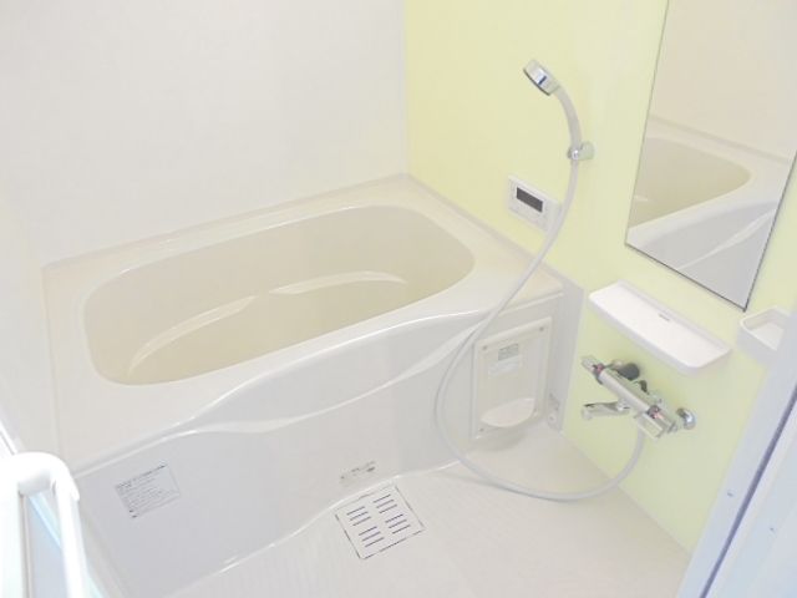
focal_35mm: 26
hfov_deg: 67.3
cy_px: 299
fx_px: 599
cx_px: 398
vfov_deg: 53.1
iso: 400
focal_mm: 4.6
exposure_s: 1/15
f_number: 3.5
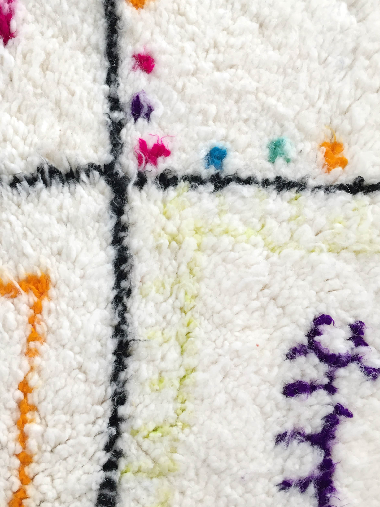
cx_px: 158
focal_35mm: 38
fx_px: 556
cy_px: 192
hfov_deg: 37.6
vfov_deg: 48.5
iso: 40
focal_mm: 4.15
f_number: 2.2
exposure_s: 1/33
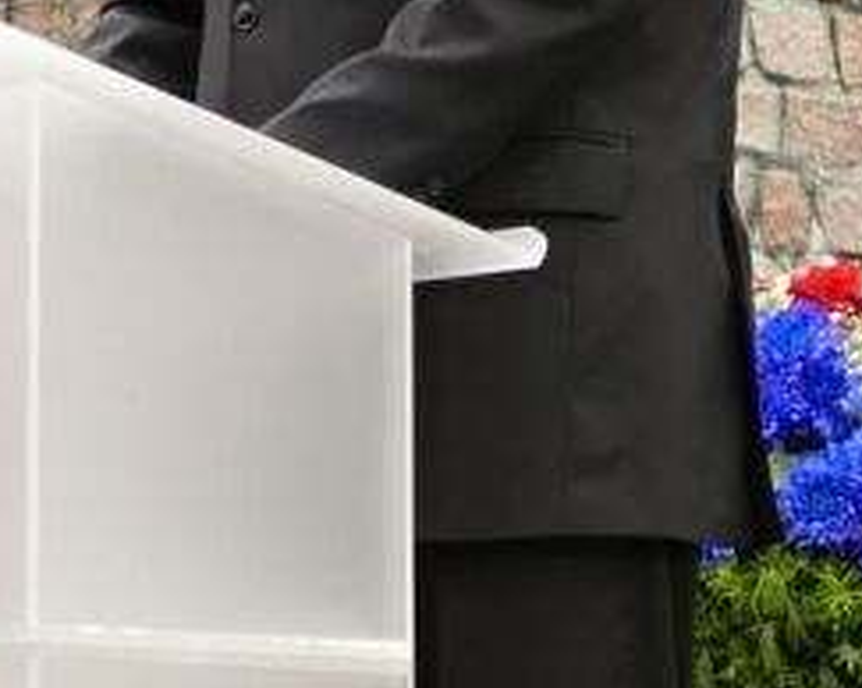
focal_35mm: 325
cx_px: 607
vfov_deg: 4.8
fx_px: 8285
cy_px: 184
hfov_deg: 6.0
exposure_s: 1/200
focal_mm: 25.64
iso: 125
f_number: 4
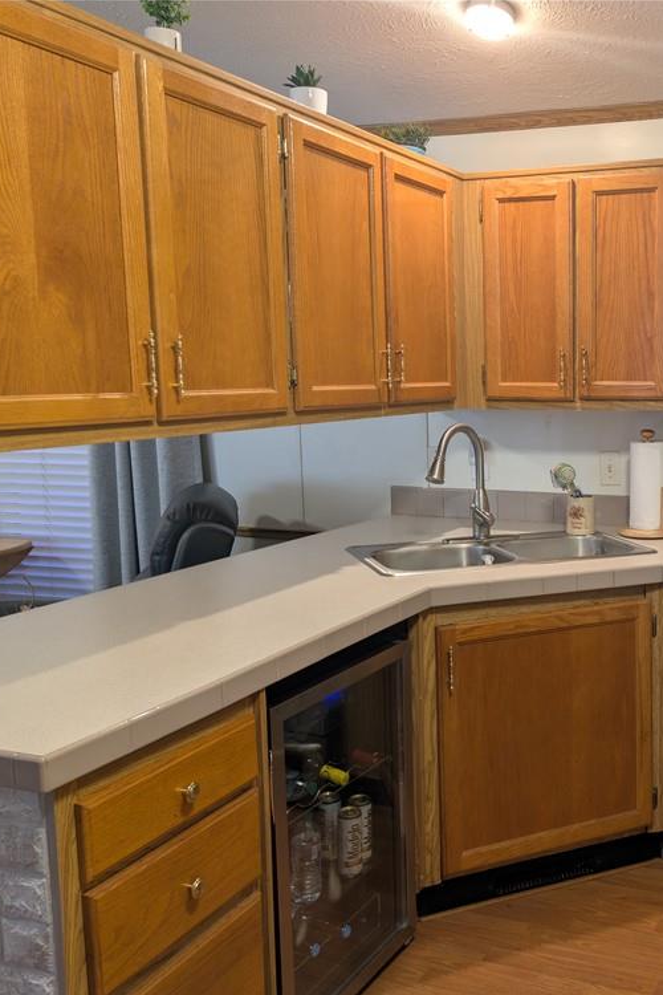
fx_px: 939
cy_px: 508
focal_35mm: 34
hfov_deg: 36.5
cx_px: 592
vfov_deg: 55.8
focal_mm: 6.9
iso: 123
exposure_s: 1/40
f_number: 1.68
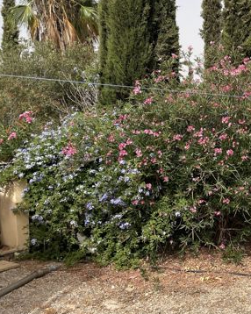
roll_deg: +3.6
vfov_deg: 37.1
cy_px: 118
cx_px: 243
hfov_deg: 28.6
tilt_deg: +0.2
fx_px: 465
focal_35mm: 50
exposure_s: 1/2959
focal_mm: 4.2
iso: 32
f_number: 1.6
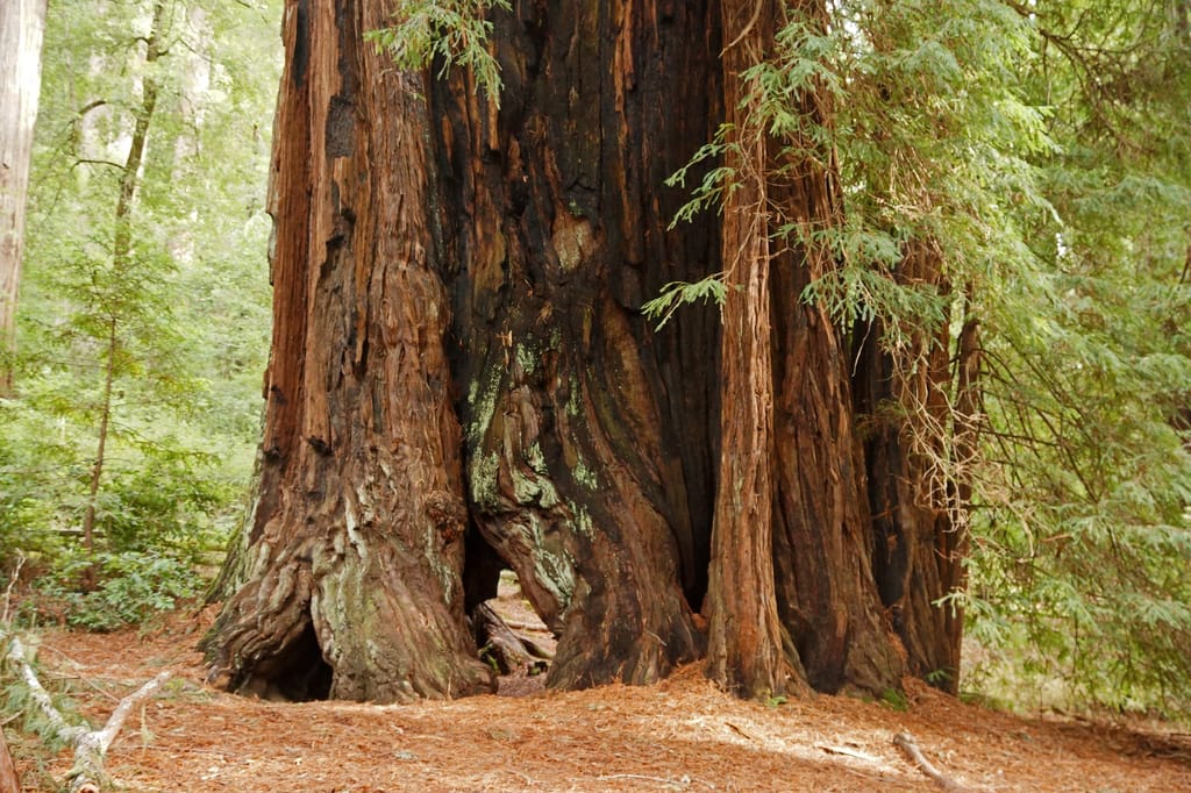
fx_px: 1290
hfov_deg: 49.6
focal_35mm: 39
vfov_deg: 34.2
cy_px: 396
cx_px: 596
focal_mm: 26
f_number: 3.2
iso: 800
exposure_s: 1/60
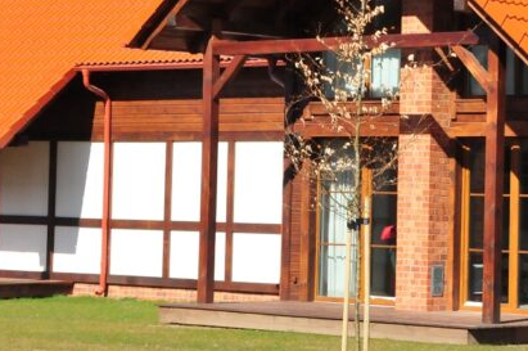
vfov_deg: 9.6
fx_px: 2080
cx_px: 398
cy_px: 55
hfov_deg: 14.4
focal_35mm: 142
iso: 1250
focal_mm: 38
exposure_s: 1/1600
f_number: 10
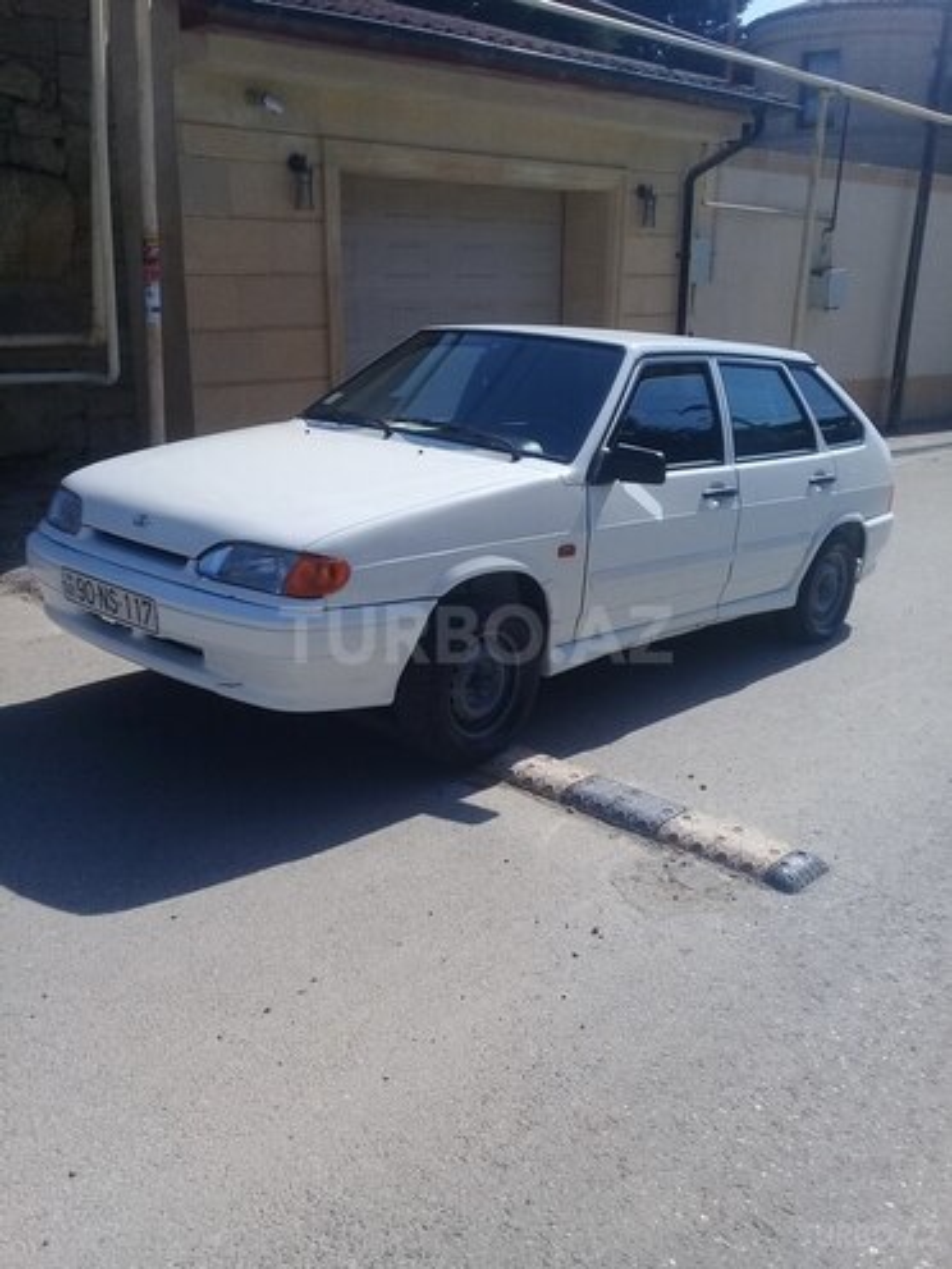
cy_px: 634
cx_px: 476
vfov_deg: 58.4
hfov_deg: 45.4
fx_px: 1137
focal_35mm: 31
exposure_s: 1/1715
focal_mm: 3.3
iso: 50
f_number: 2.2
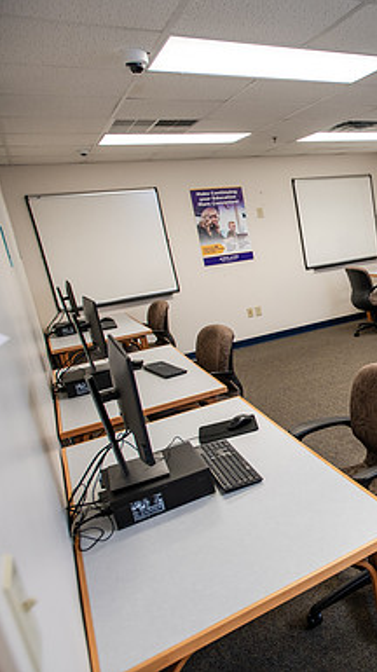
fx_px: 534
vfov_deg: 64.3
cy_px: 336
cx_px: 450
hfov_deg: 32.3
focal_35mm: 30
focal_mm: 19
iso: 800
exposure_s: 1/160
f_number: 4
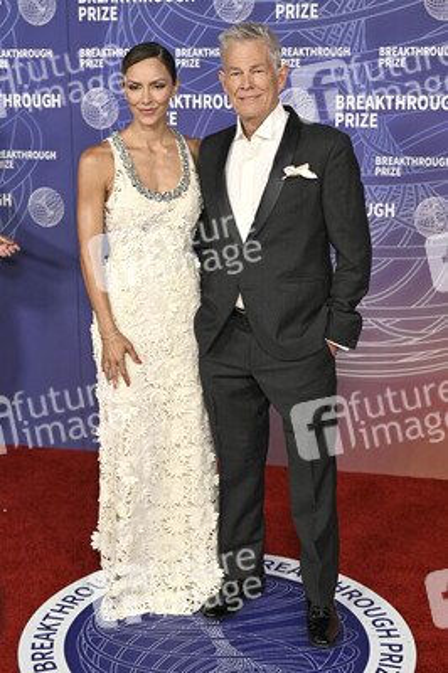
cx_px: 224
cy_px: 336
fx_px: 916
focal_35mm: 49
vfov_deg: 40.4
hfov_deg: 27.5
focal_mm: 49
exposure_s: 1/320
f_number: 4
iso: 2000
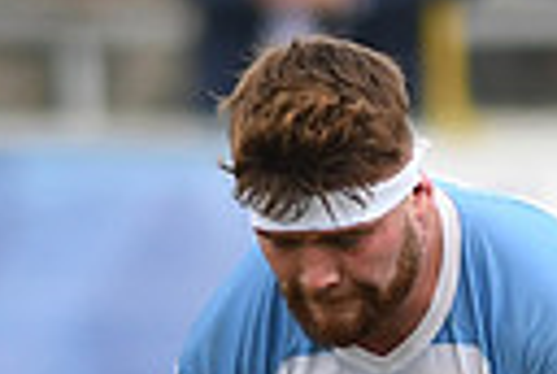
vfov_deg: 0.7
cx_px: 400
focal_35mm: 2035
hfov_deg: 1.0
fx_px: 31559
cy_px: 748
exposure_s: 1/1250
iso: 320
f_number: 2.8
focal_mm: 300
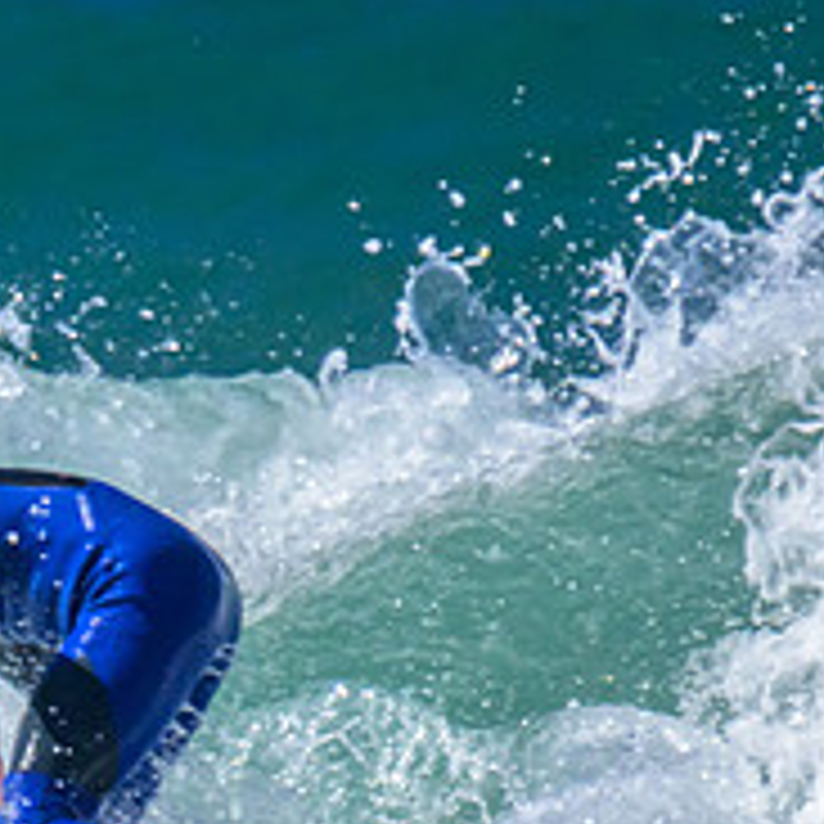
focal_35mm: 2867
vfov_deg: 0.6
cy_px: 650
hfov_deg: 0.6
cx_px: -450
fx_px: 77212
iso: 3200
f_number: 11
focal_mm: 800
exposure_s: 1/2000
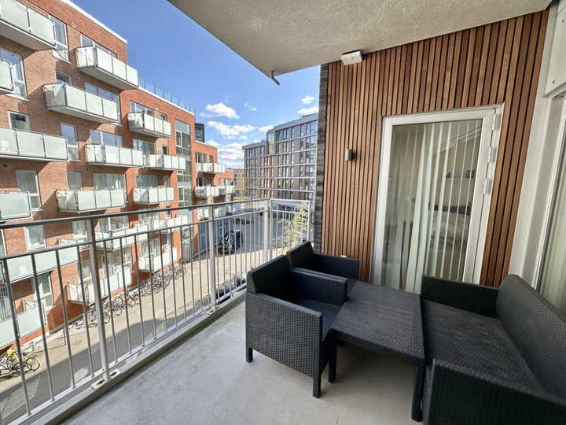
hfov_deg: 102.1
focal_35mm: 14
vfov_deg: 85.7
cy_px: 212
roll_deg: -2.3
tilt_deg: -6.5
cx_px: 283
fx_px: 229
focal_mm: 2.22
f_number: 2.2
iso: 40
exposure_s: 1/422
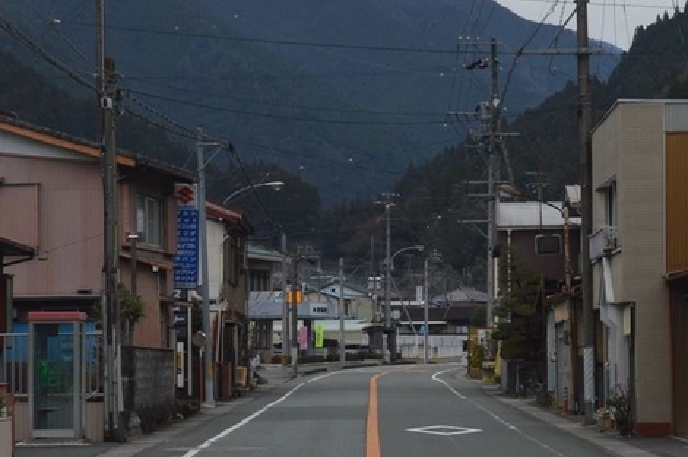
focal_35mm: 130
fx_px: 2482
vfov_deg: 10.5
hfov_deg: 15.8
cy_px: 180
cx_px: 403
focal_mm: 34
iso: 400
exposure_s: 1/320
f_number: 9
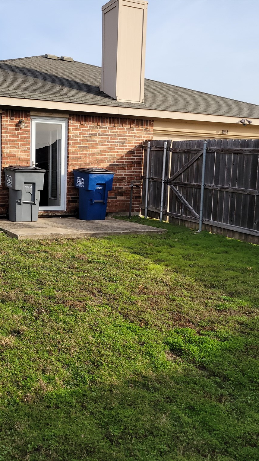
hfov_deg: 30.8
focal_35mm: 38
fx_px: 464
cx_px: 74
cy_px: 231
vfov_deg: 52.8
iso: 40
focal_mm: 5.4
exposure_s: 1/1358
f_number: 1.8
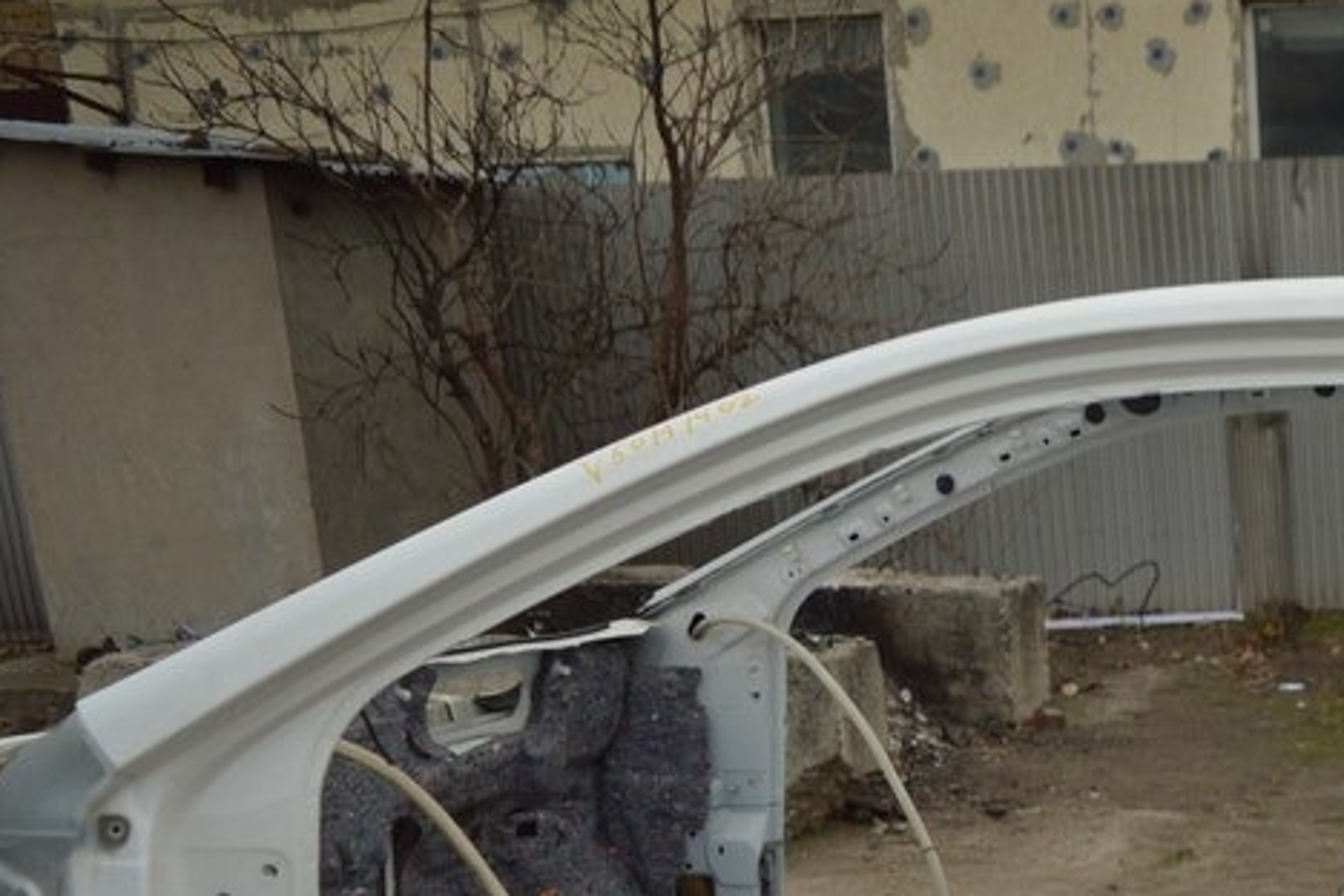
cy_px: 941
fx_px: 2202
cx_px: 1410
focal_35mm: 59
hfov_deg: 30.9
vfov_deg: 22.0
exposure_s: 1/1600
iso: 400
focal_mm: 18
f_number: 3.5
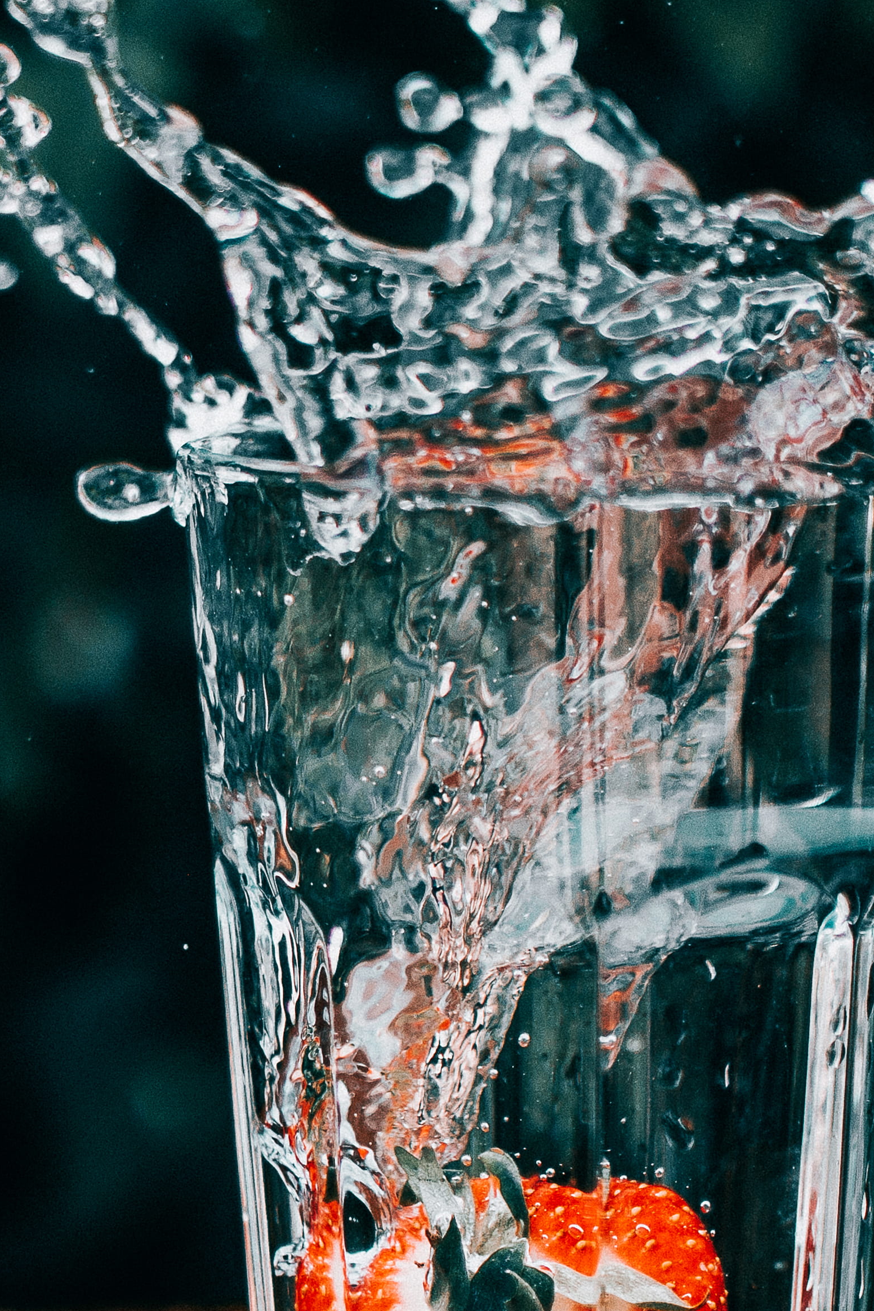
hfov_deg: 10.1
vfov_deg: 15.2
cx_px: -16
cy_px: 714
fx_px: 4926
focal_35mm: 135
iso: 100
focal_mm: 35
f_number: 1.8
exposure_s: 1/2500
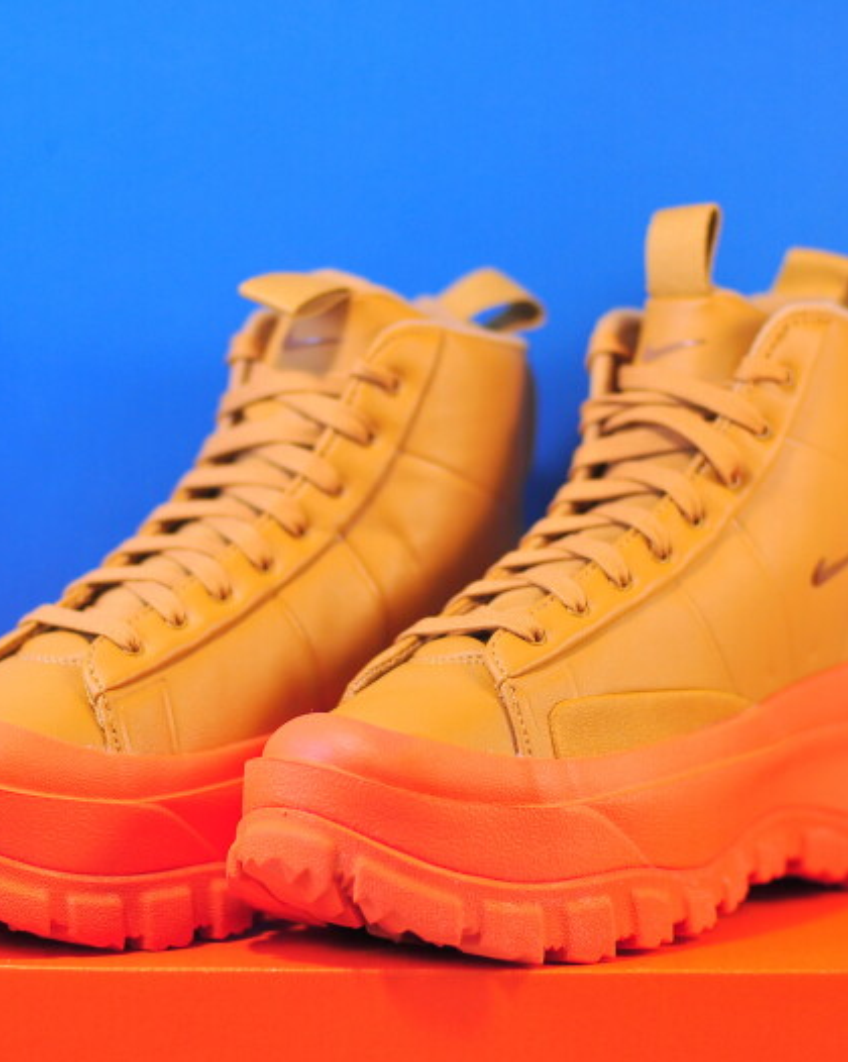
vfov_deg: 18.0
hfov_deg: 14.4
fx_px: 3361
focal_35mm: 107
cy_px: 534
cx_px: 398
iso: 250
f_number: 2
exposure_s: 1/320
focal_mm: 50
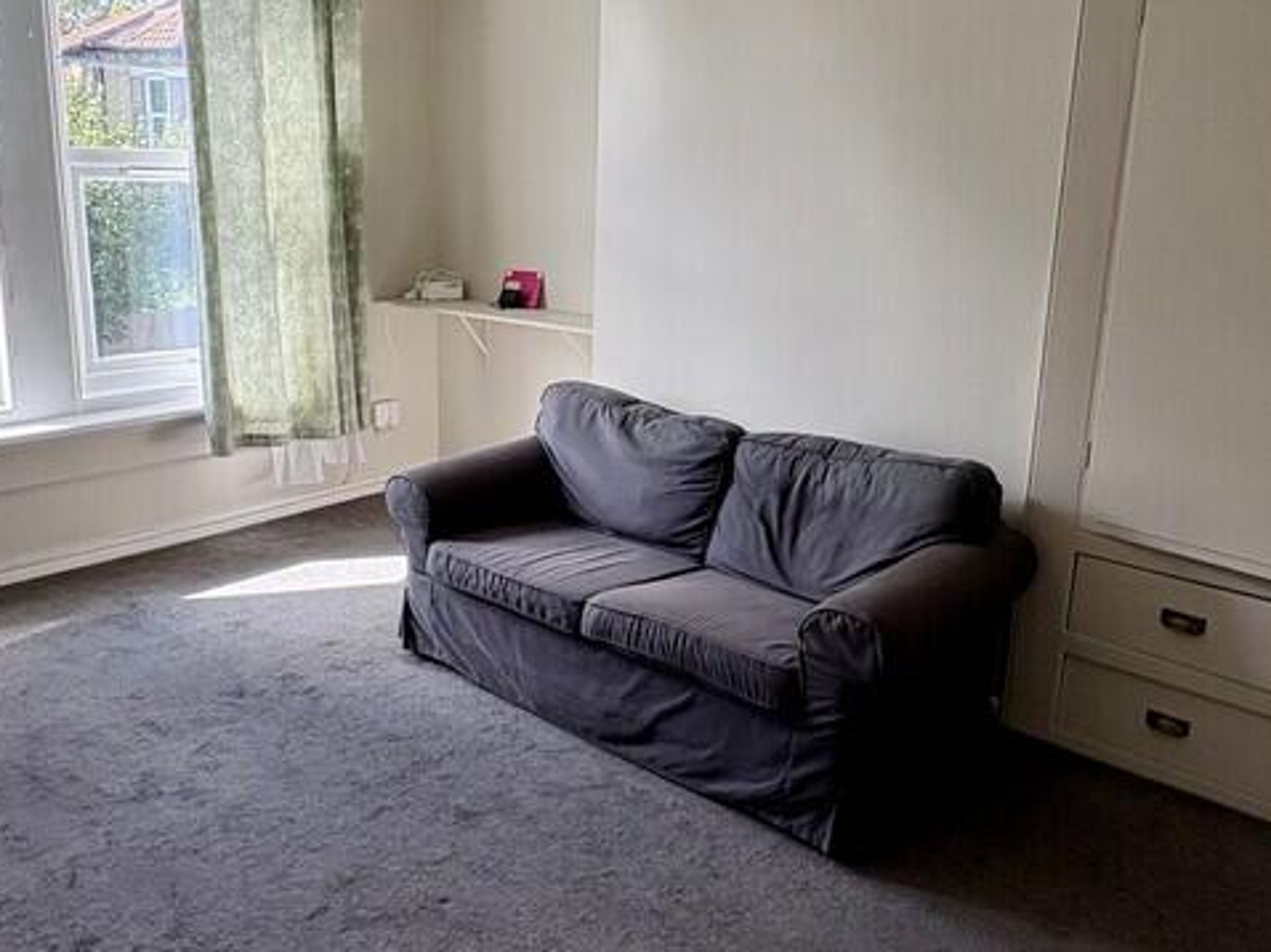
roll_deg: -0.4
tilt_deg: -11.3
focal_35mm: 30
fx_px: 1101
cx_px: 580
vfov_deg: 46.7
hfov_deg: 59.9
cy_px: 420
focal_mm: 2.22
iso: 80
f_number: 2.2
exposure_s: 1/132
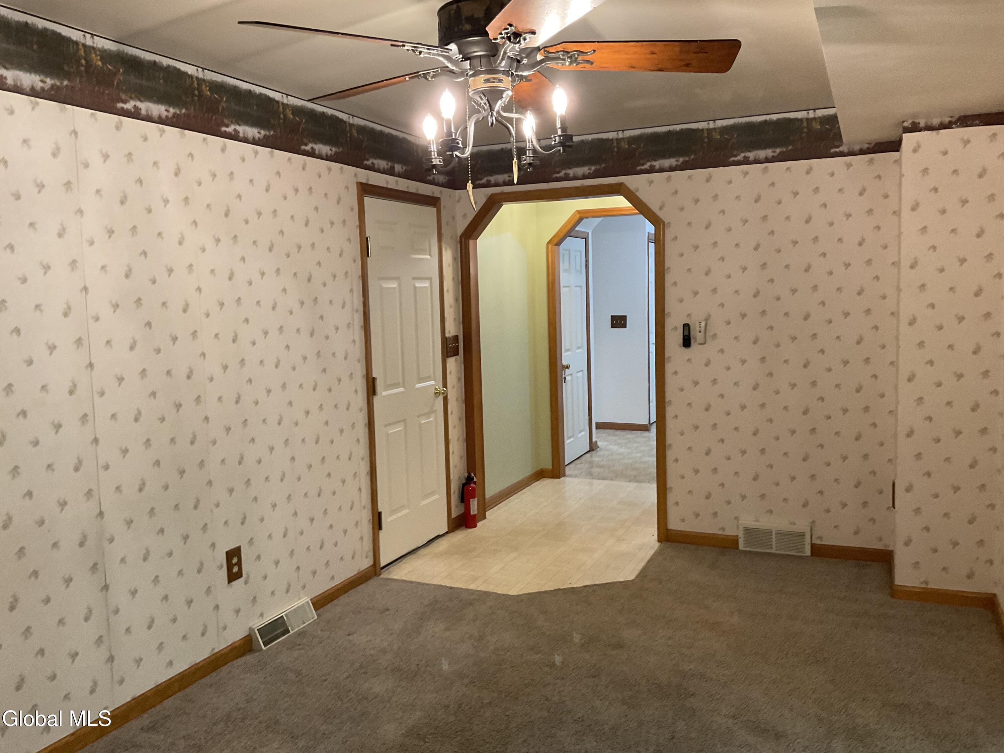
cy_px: 376
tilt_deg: -6.1
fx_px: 841
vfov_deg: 48.2
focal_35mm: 29
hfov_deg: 61.7
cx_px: 502
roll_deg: +2.1
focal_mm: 3
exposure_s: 1/60
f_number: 1.8
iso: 160
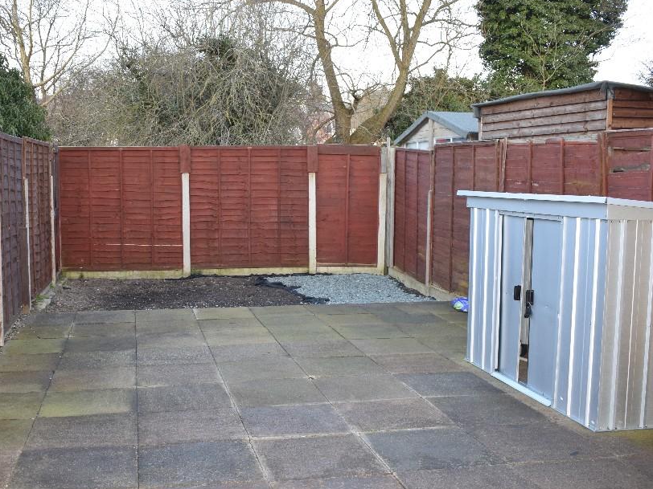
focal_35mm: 40
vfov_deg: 36.0
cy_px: 254
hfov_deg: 46.5
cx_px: 255
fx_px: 755
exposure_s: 1/125
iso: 640
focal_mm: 22
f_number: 5.6
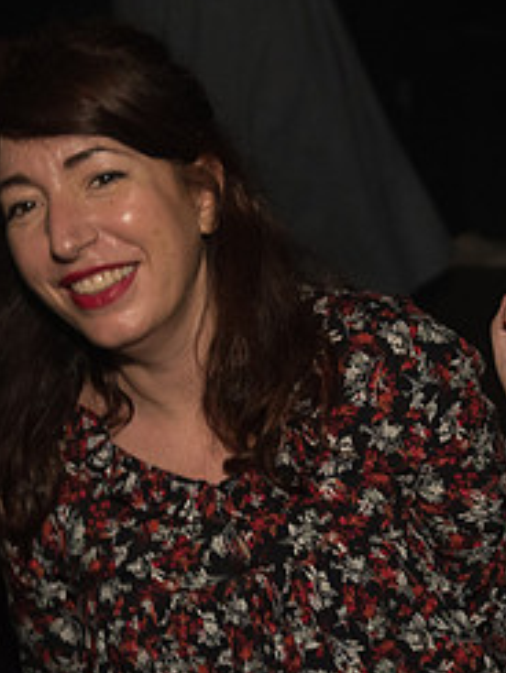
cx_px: 537
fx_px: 2064
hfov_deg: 13.7
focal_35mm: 106
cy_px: 560
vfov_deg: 18.3
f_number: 3.5
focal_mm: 40
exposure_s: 1/250
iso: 2000
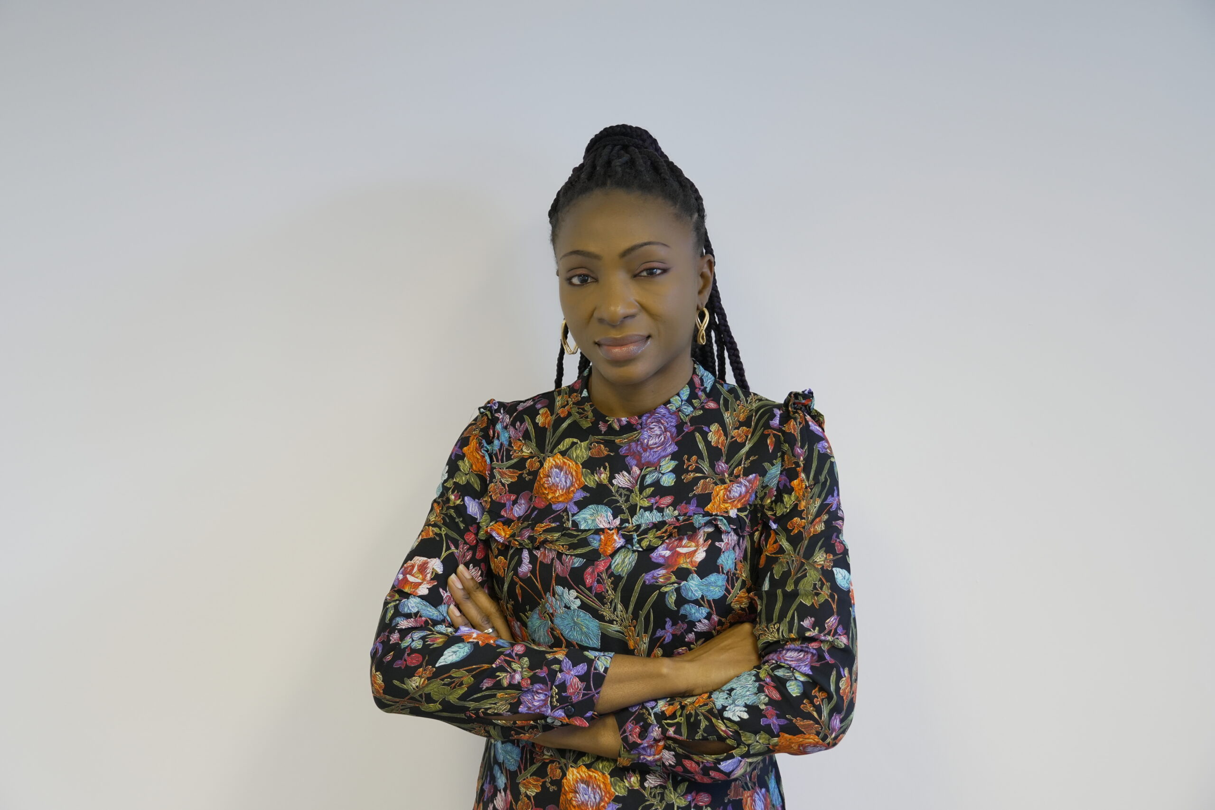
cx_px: 608
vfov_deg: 28.9
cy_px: 405
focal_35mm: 46
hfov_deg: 42.3
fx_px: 1569
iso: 800
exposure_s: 1/50
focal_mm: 31
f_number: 4.5
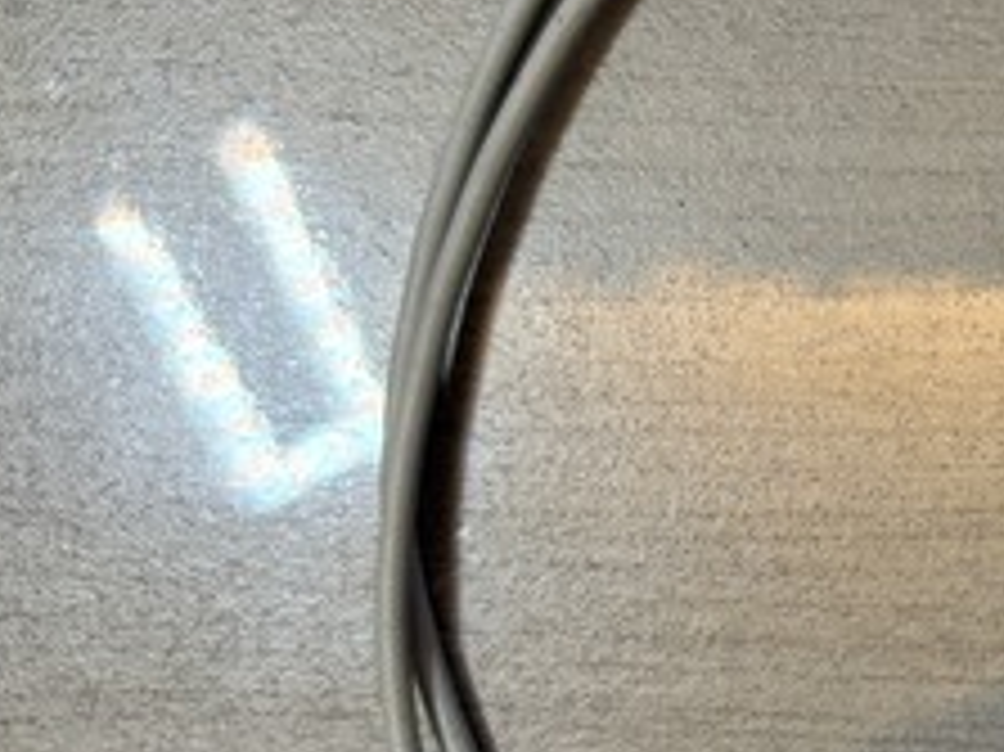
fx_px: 2435
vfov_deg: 17.5
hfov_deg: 21.0
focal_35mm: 84
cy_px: 495
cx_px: 1337
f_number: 1.6
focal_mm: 5.96
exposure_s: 1/120
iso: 200
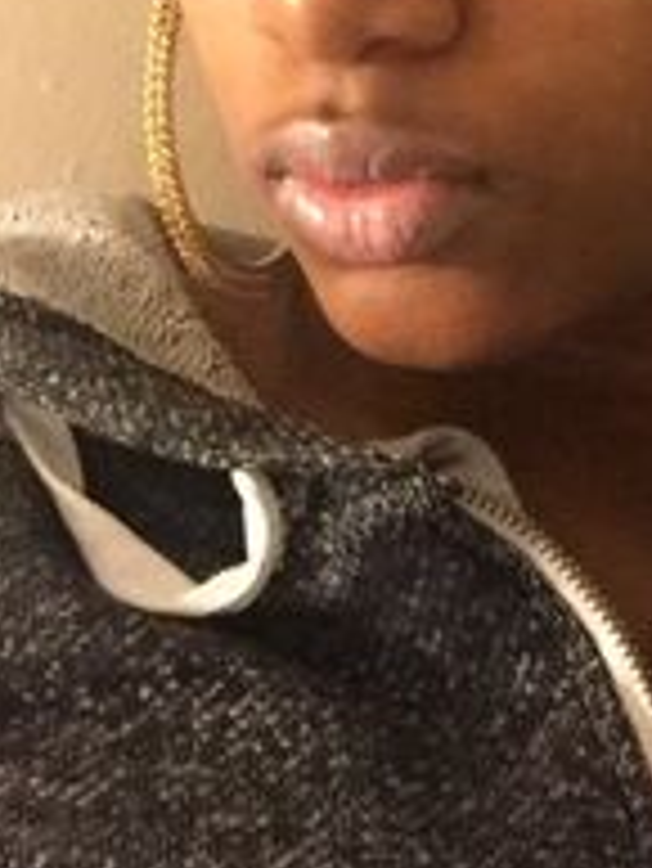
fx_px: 1932
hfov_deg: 19.1
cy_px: 76
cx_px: 418
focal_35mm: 77
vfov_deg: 24.5
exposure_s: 1/15
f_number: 2.2
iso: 500
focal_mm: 2.65
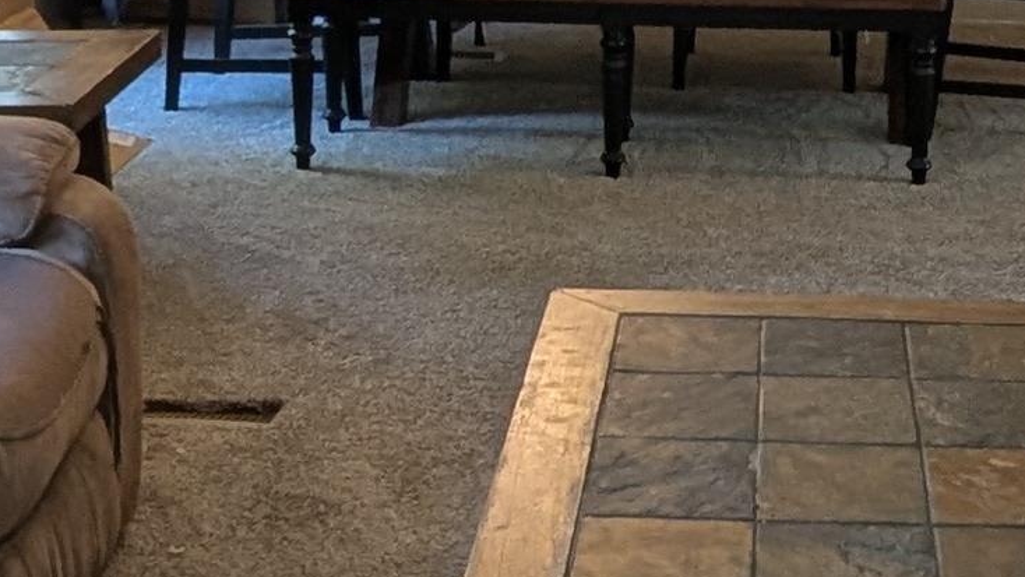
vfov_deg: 18.5
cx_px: 789
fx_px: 1767
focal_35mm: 65
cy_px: 208
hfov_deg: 31.7
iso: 215
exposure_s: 1/40
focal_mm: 2.22
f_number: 2.2
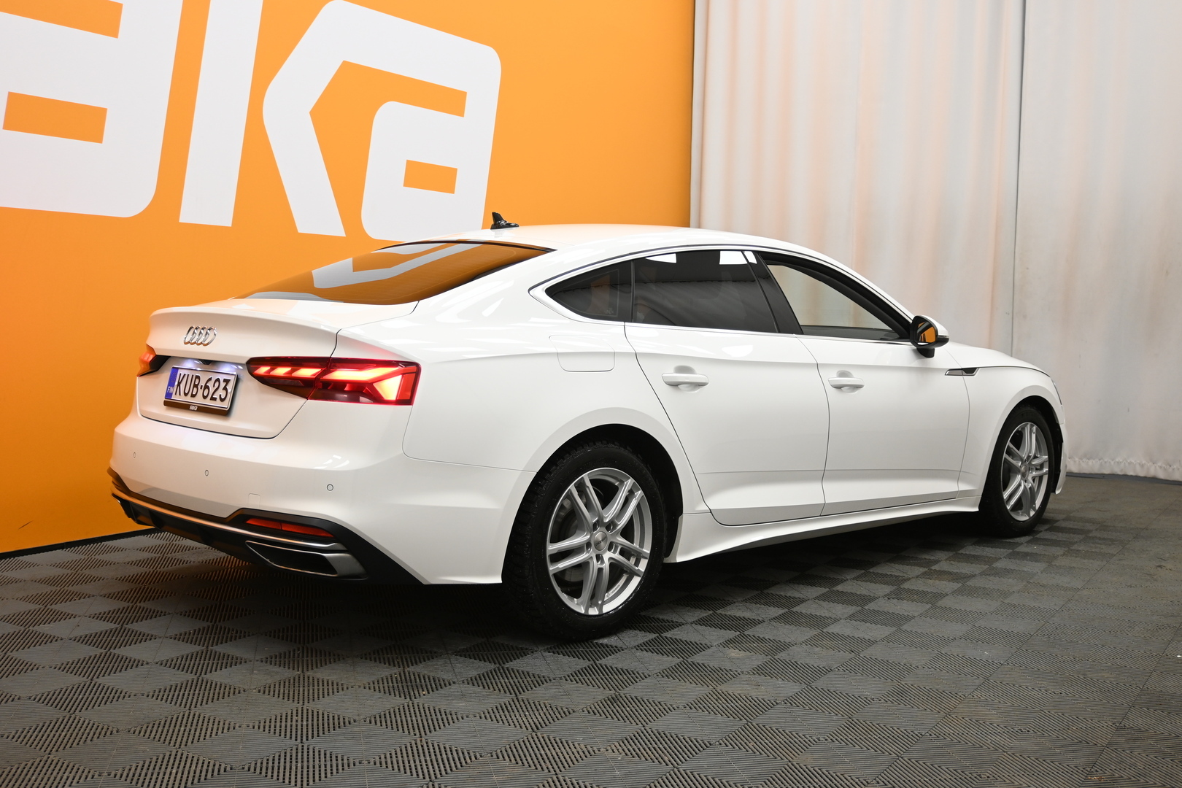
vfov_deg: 36.2
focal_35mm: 37
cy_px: 394
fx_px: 1207
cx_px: 591
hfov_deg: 52.2
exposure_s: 1/40
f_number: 4.2
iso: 360
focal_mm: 24.5
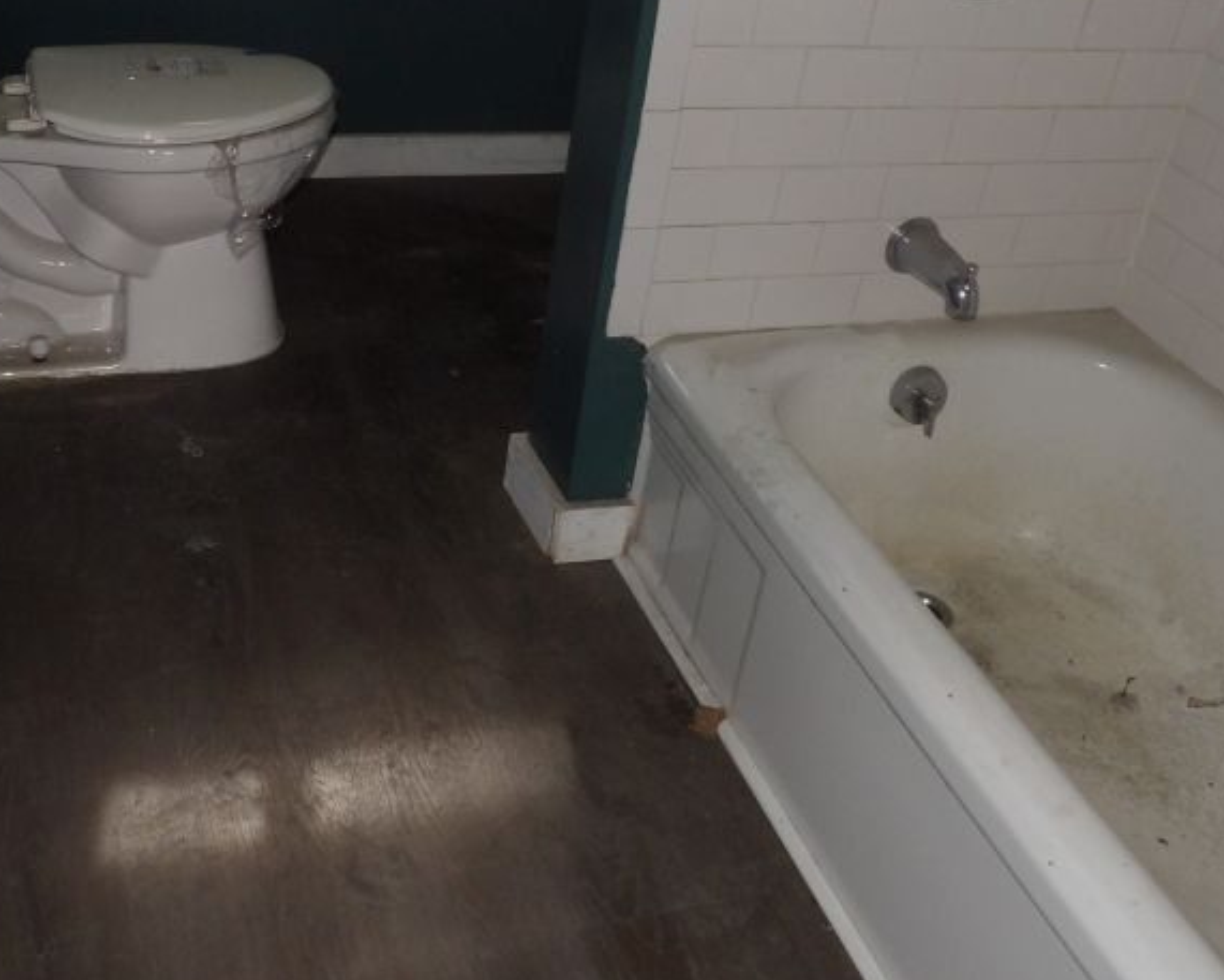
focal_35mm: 41
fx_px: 1486
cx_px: 491
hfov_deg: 44.6
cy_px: 369
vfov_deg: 36.3
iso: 200
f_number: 3.2
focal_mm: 4.3
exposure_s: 1/33
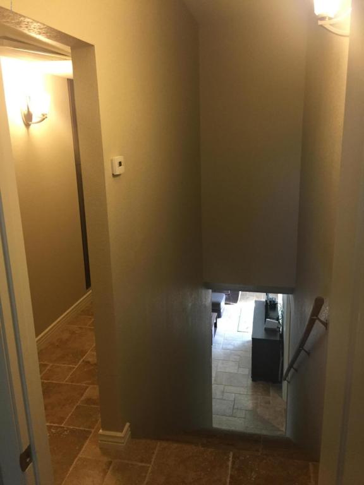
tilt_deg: -13.3
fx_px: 407
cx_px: 182
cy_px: 242
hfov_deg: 48.2
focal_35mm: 29
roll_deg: +2.2
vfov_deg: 61.7
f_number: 2.2
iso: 200
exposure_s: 1/33
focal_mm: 4.15
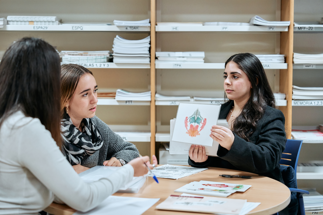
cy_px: 108
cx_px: 162
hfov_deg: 30.5
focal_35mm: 66
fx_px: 592
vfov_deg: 20.6
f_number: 2.8
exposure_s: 1/160
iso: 1600
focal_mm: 66
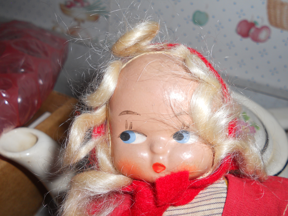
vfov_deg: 44.2
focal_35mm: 32
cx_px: 144
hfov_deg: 56.8
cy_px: 108
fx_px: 266
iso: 80
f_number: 8.8
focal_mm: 5.8
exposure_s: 1/25
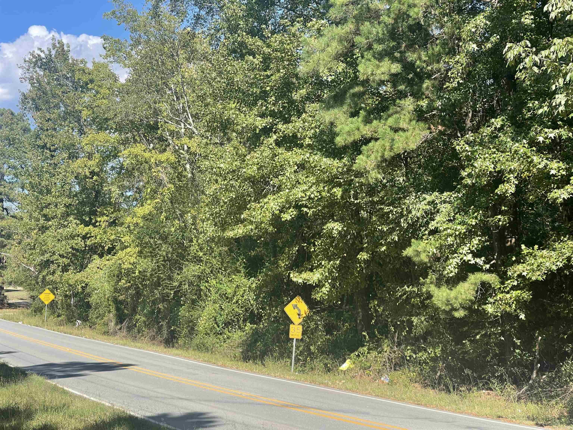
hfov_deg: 30.3
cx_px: 286
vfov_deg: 22.9
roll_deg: -0.5
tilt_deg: +3.2
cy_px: 215
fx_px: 1059
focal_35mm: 64
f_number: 2.2
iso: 20
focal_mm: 7.5
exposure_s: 1/386
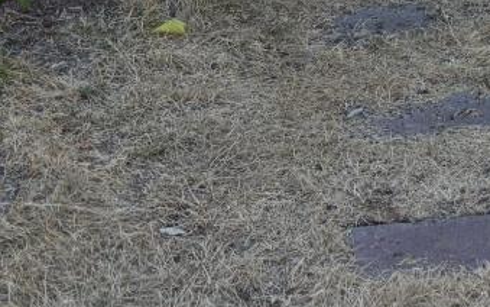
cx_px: 504
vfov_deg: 9.4
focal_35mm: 122
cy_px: -466
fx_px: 1629
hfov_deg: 16.7
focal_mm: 5.96
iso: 50
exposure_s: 1/1205
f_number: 1.6
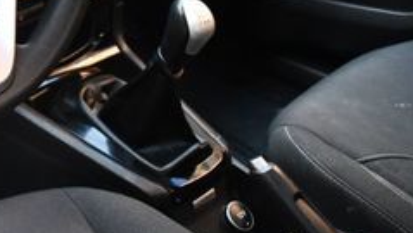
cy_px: -67
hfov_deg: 22.8
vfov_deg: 13.9
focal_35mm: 84
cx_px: -107
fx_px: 921
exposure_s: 1/125
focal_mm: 20
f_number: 3.5
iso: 2000
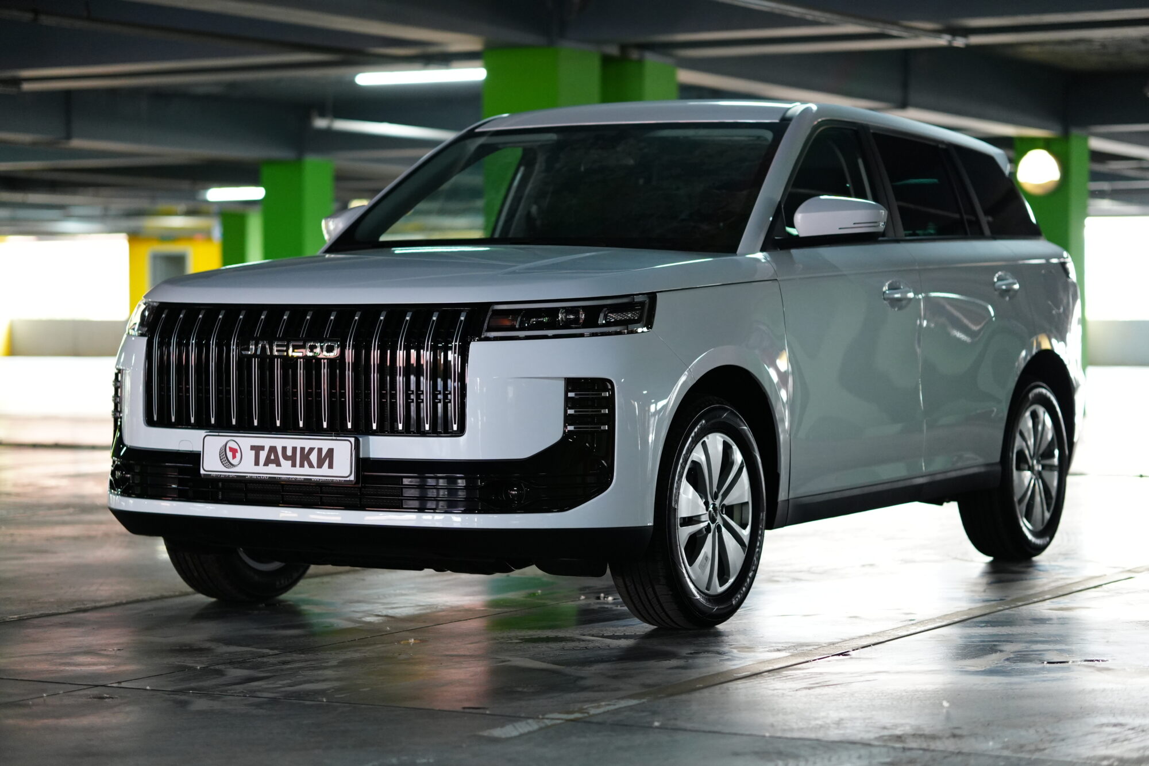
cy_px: 383
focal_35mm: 84
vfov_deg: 16.3
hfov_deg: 24.2
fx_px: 2681
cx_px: 574
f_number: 1.4
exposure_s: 1/125
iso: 800
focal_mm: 56
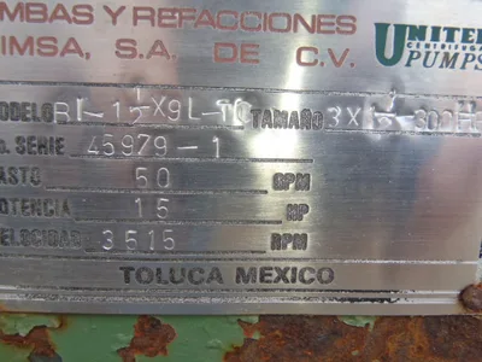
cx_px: 241
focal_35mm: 37
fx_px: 515
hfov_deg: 50.1
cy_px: 181
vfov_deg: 38.7
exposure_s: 1/160
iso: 200
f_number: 4.7
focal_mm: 6.64
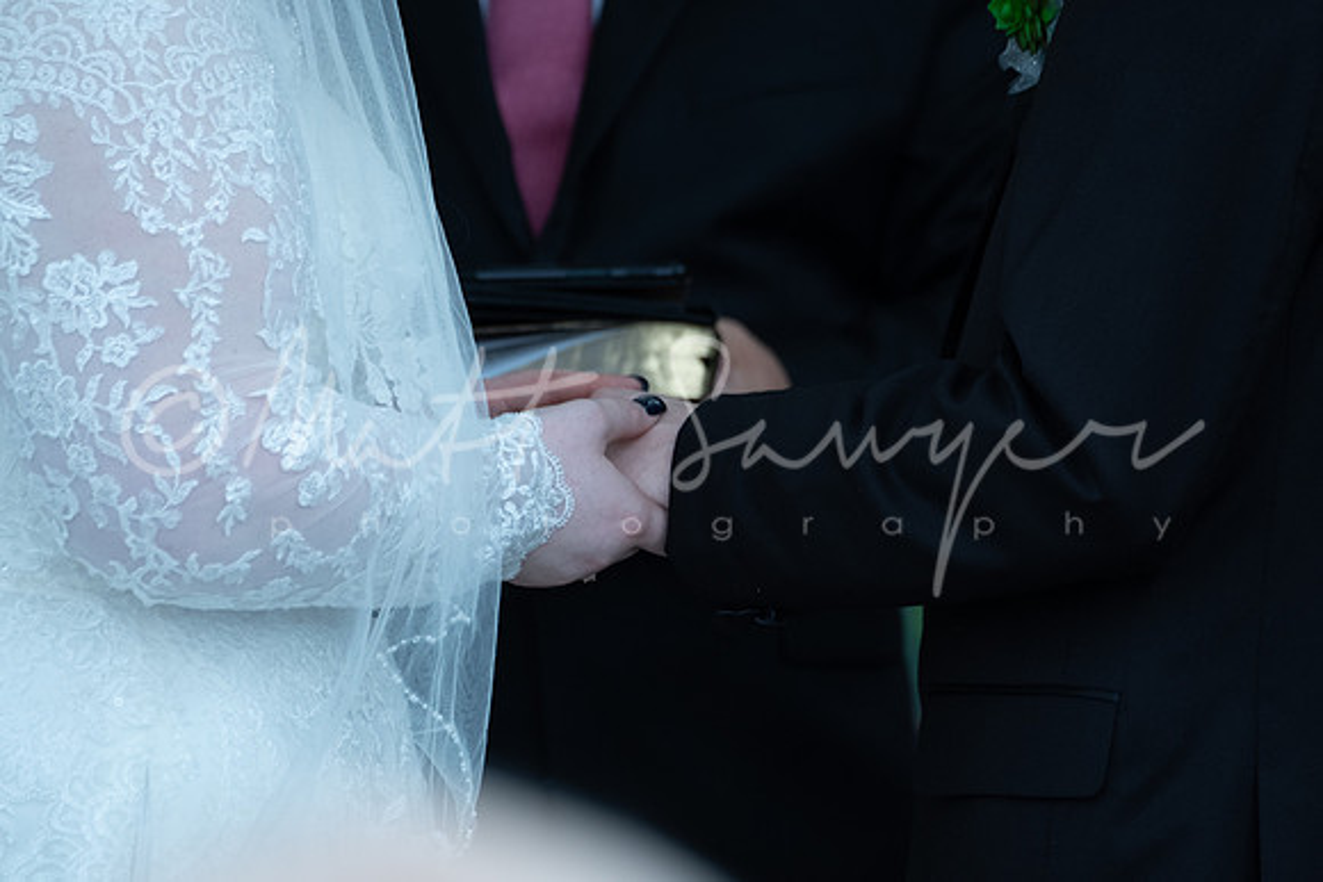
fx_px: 20547
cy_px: 441
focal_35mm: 559
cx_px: 662
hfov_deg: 3.7
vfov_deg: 2.5
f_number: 5.6
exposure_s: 1/850
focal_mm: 372.6
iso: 800
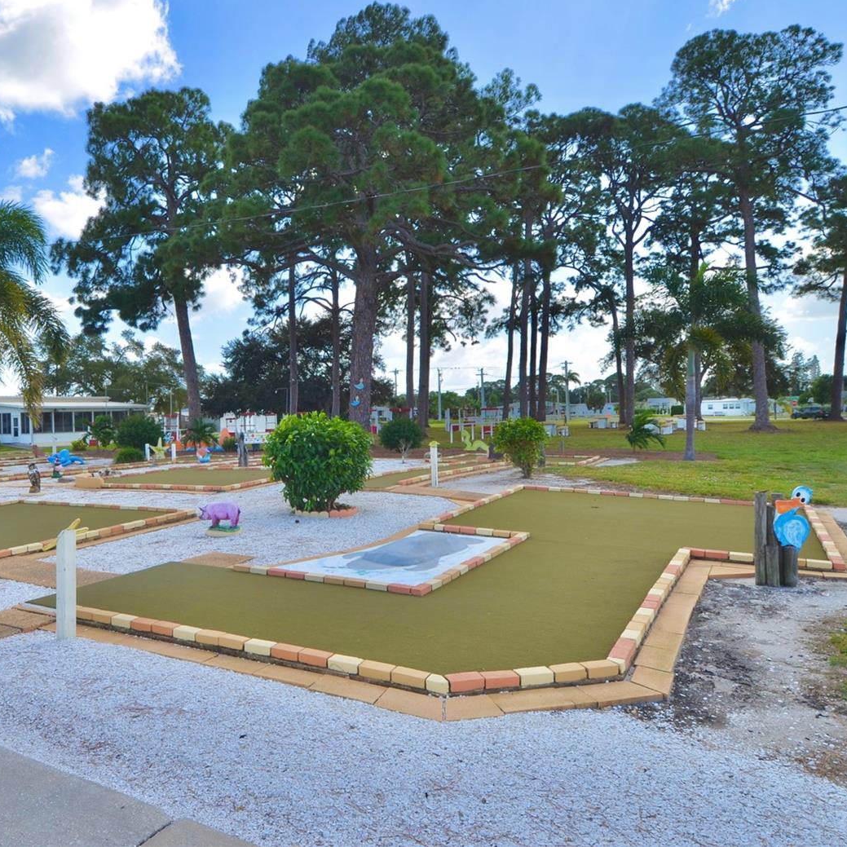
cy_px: 416
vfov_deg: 36.1
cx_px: 291
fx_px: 1301
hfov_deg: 35.7
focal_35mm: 47
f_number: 8
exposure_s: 1/250
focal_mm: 24
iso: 100
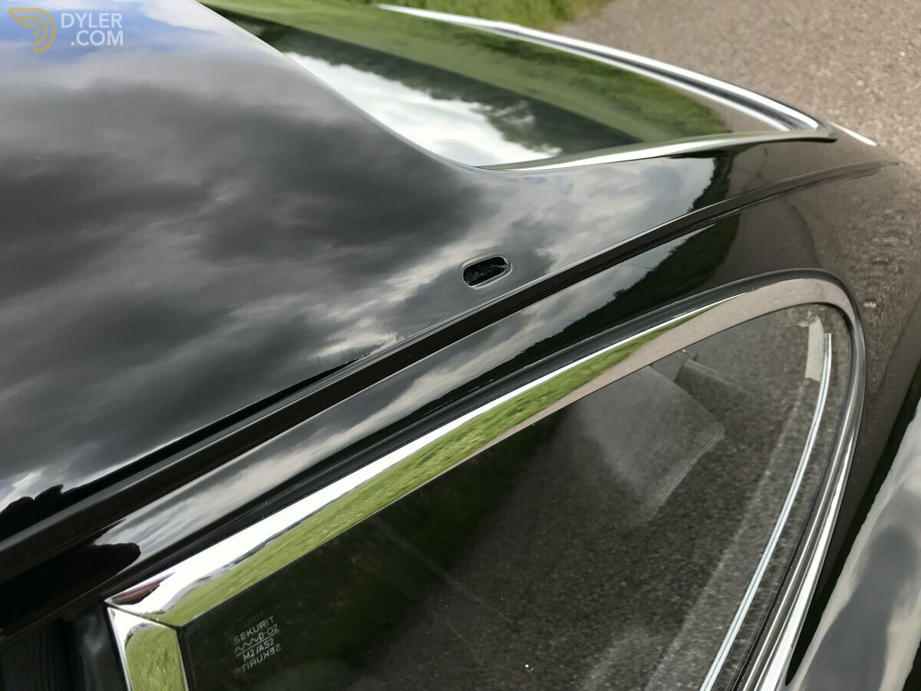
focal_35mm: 28
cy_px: 346
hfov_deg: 63.4
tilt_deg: -40.1
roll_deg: +5.4
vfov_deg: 49.7
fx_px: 745
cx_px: 460
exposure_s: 1/595
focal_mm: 3.99
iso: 20
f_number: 1.8
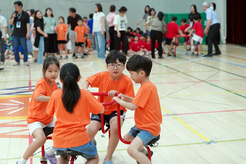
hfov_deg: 28.8
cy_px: 82
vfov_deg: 19.5
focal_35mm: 70
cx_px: 123
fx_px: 478
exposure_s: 1/160
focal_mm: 70
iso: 1600
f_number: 4
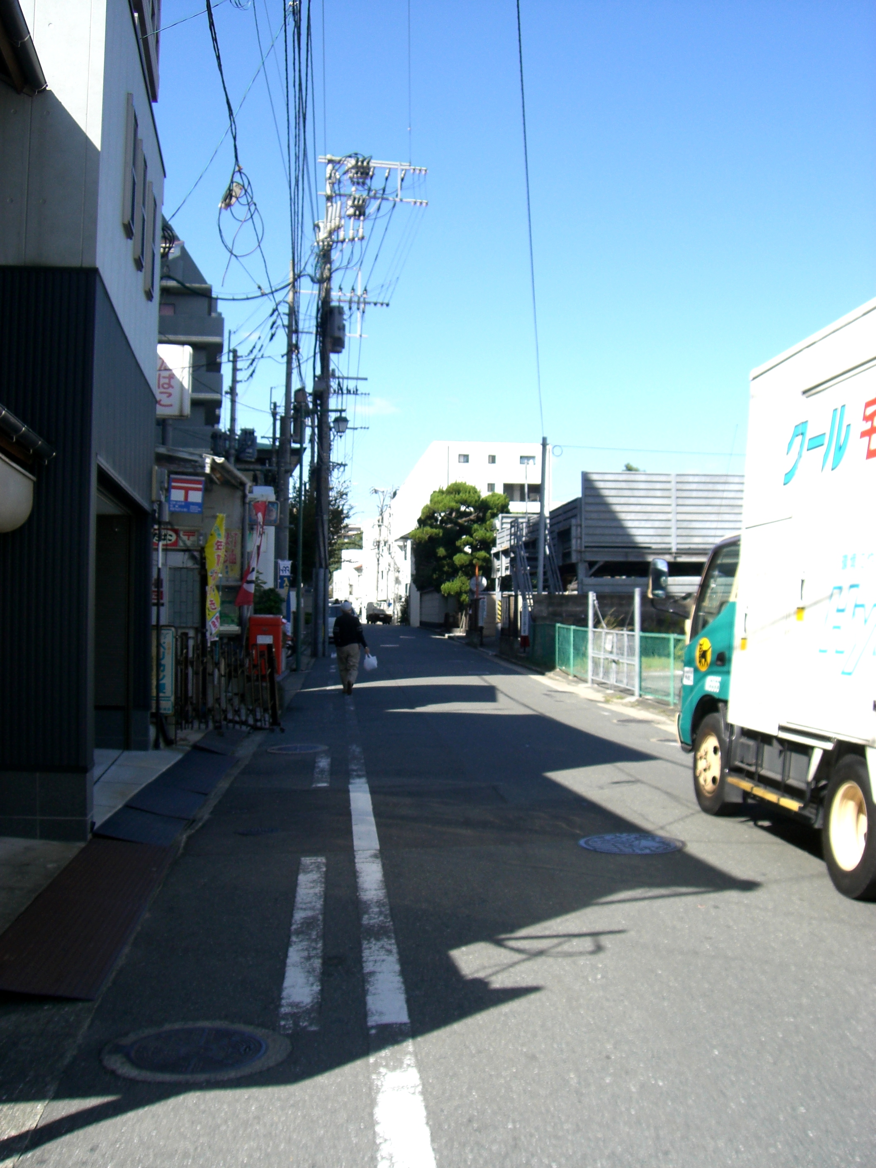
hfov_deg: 37.7
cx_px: 438
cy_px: 584
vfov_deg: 49.0
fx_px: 1282
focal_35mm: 38
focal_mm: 6.2
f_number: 4.3
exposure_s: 1/320
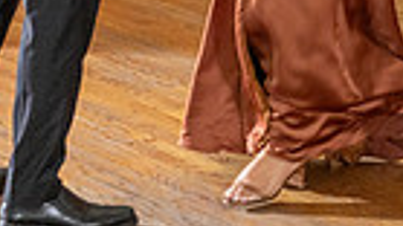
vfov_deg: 5.8
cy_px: -141
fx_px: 2189
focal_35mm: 205
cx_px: 369
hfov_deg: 10.5
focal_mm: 42
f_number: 4
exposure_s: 1/160
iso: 800
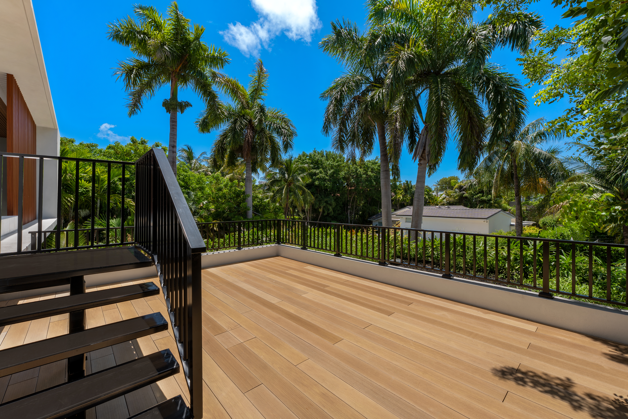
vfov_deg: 81.2
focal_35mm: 14
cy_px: 210
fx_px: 244
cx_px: 314
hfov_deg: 104.3
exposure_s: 1/125
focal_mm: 14
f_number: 11
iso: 80
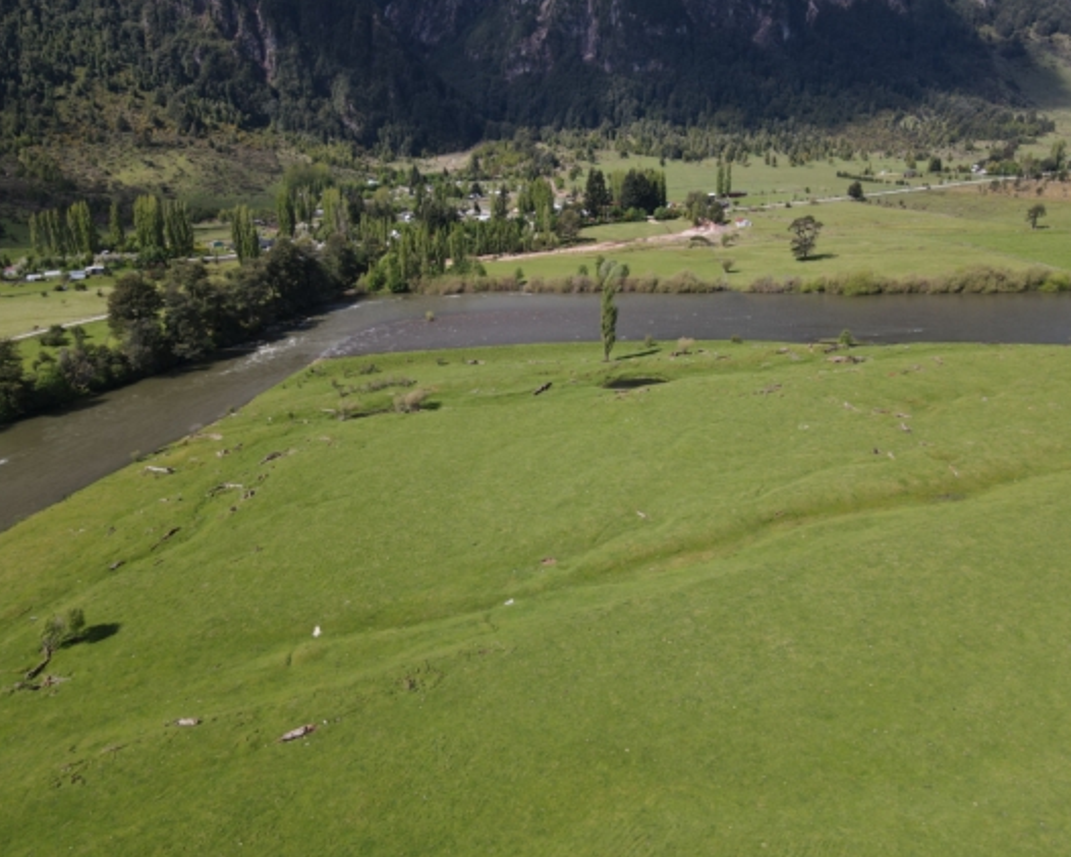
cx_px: 572
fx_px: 824
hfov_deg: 65.9
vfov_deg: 54.9
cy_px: 427
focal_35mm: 26
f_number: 2.8
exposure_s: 1/640
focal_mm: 4.5
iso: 100
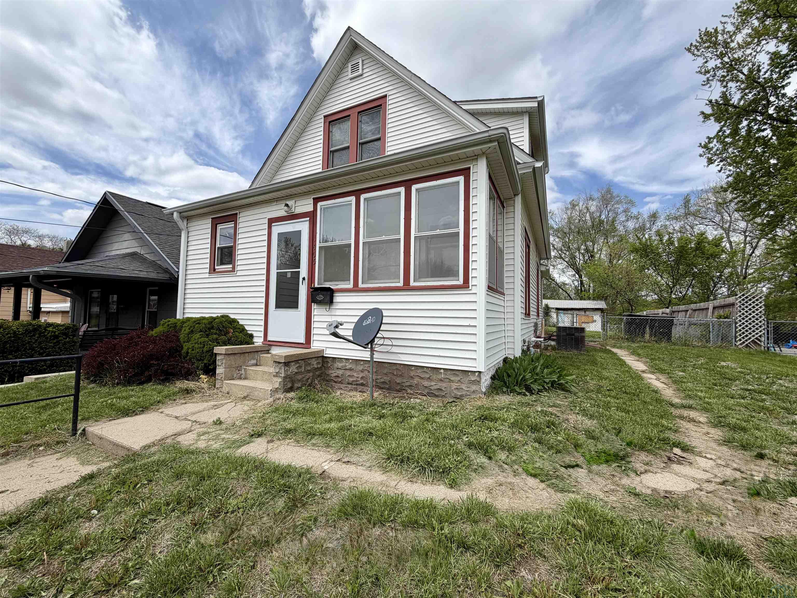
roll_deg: -0.9
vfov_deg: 85.7
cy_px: 299
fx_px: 322
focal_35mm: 14
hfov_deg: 102.1
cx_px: 398
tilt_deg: +3.1
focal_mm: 2.22
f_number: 2.2
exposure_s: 1/1033
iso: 20
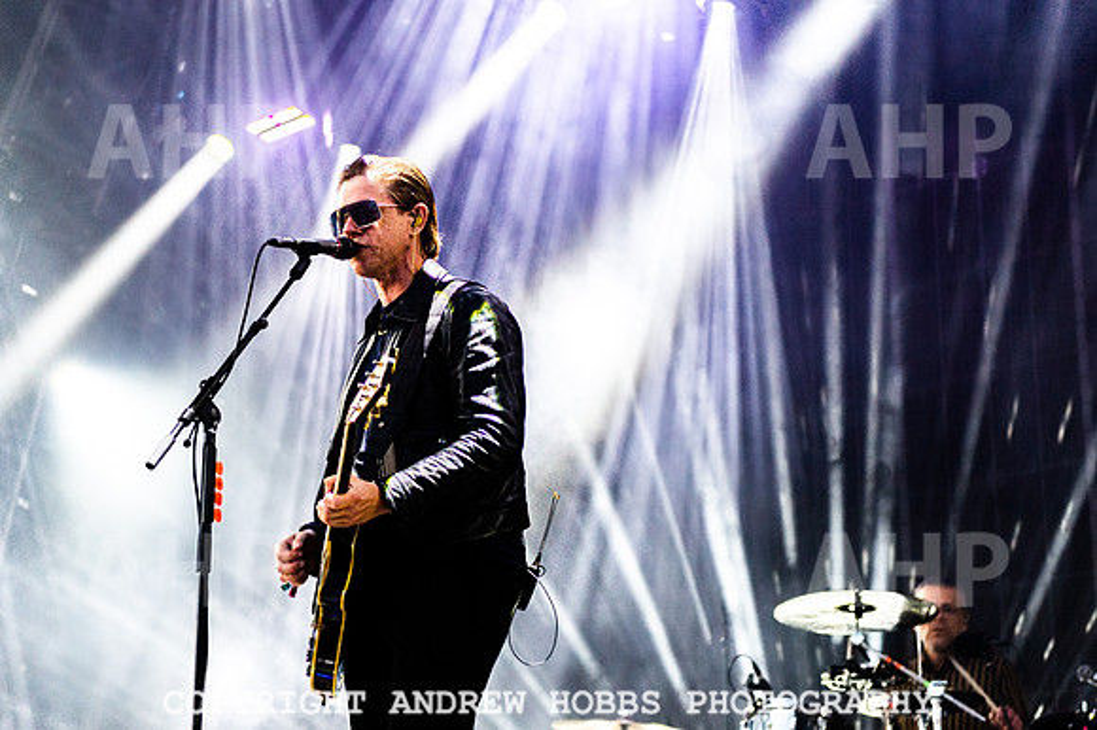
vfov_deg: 14.7
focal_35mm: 93
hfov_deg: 22.0
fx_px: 2820
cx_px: 409
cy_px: 276
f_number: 3.2
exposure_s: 1/160
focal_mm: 70
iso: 2000
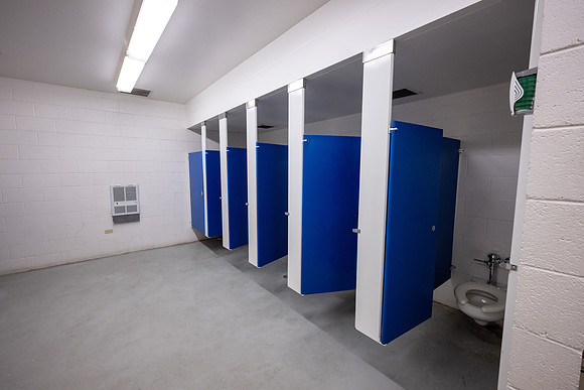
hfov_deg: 98.5
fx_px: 251
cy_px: 195
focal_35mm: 16
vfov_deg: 75.5
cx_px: 292
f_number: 5.6
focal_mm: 15.5
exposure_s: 1/80
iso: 1250
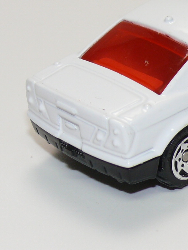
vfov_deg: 9.9
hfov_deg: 7.4
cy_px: 70
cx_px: 198
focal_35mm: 199
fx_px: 1441
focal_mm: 13
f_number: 4
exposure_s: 1/30
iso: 100
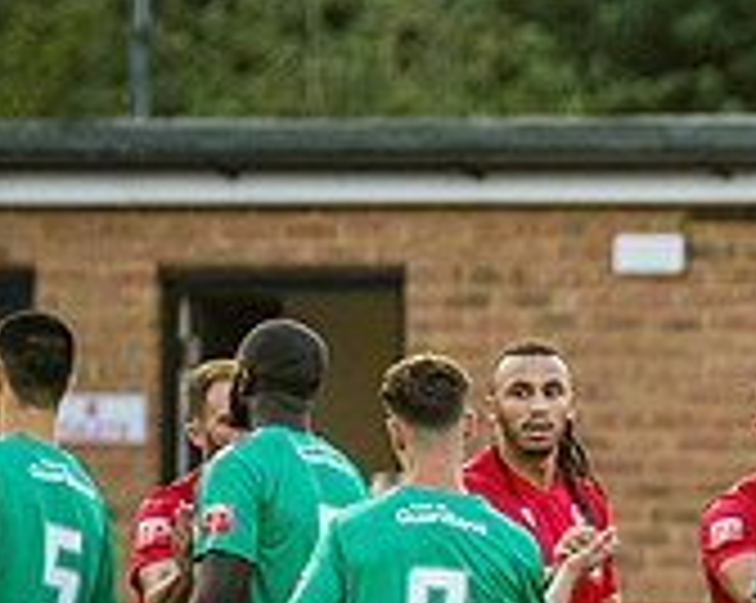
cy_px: 692
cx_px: 1798
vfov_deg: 1.0
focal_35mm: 1532
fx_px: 34238
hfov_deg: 1.3
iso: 1250
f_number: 2.8
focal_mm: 300
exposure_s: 1/1250
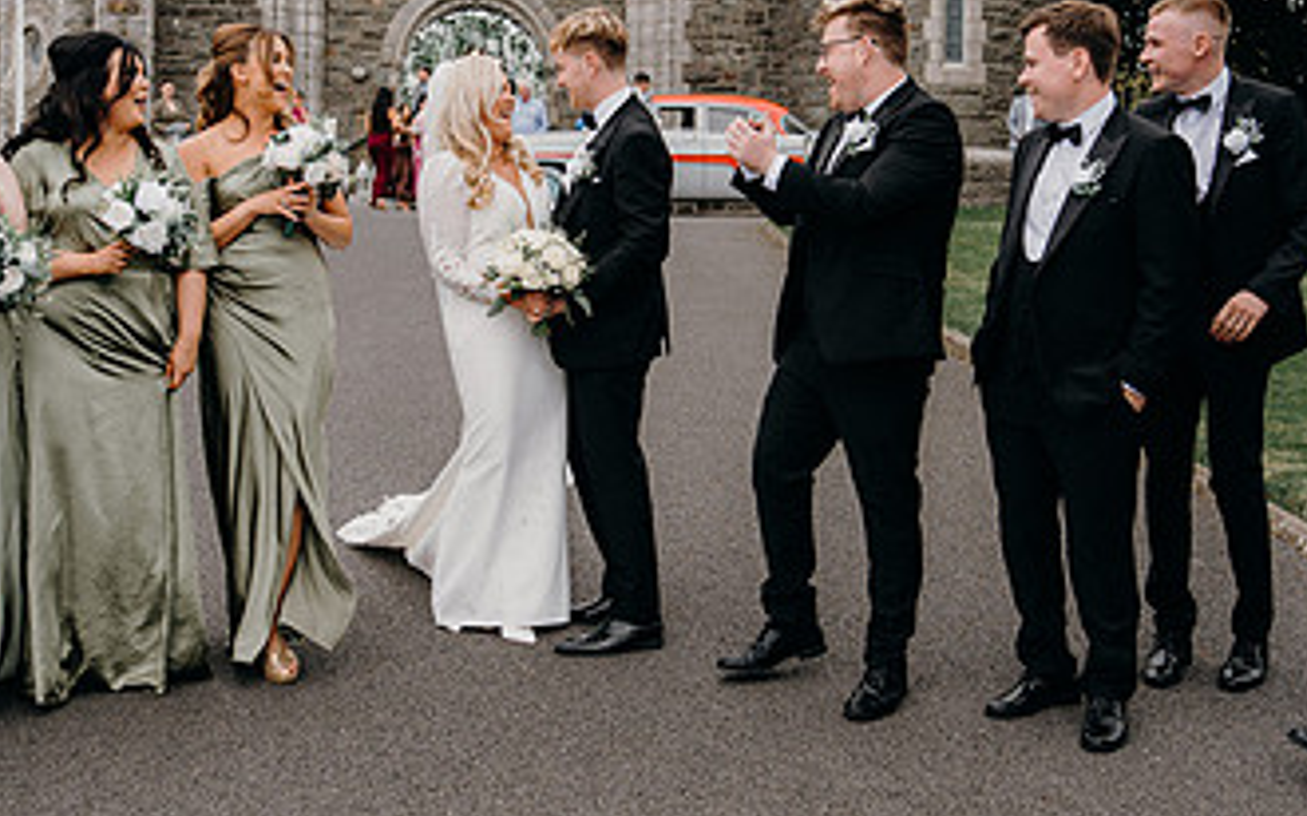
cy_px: 378
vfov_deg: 24.8
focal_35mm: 52
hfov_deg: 38.9
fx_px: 1852
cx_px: 638
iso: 160
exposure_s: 1/250
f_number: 3.5
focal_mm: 29
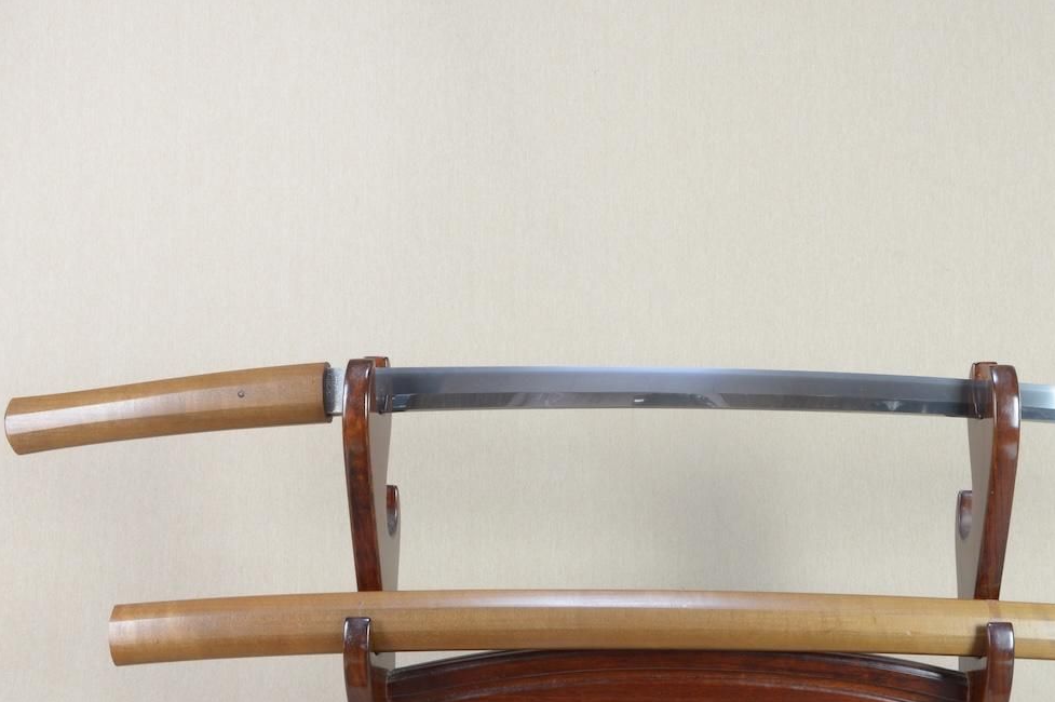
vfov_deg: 31.0
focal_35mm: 43
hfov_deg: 45.0
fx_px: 1259
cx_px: 665
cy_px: 429
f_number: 11
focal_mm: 20
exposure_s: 1/1.6
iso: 400
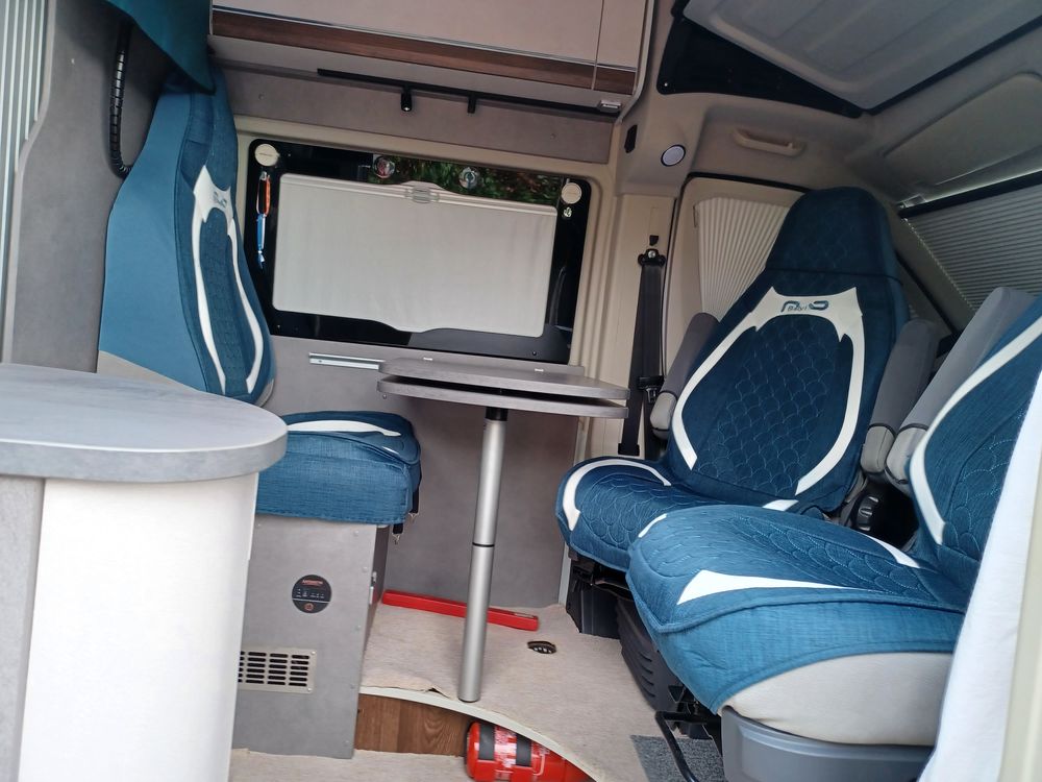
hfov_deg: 69.4
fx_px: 753
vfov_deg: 54.9
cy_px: 391
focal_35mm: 25
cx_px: 521
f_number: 1.8
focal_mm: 4.6
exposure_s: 1/50
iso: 125
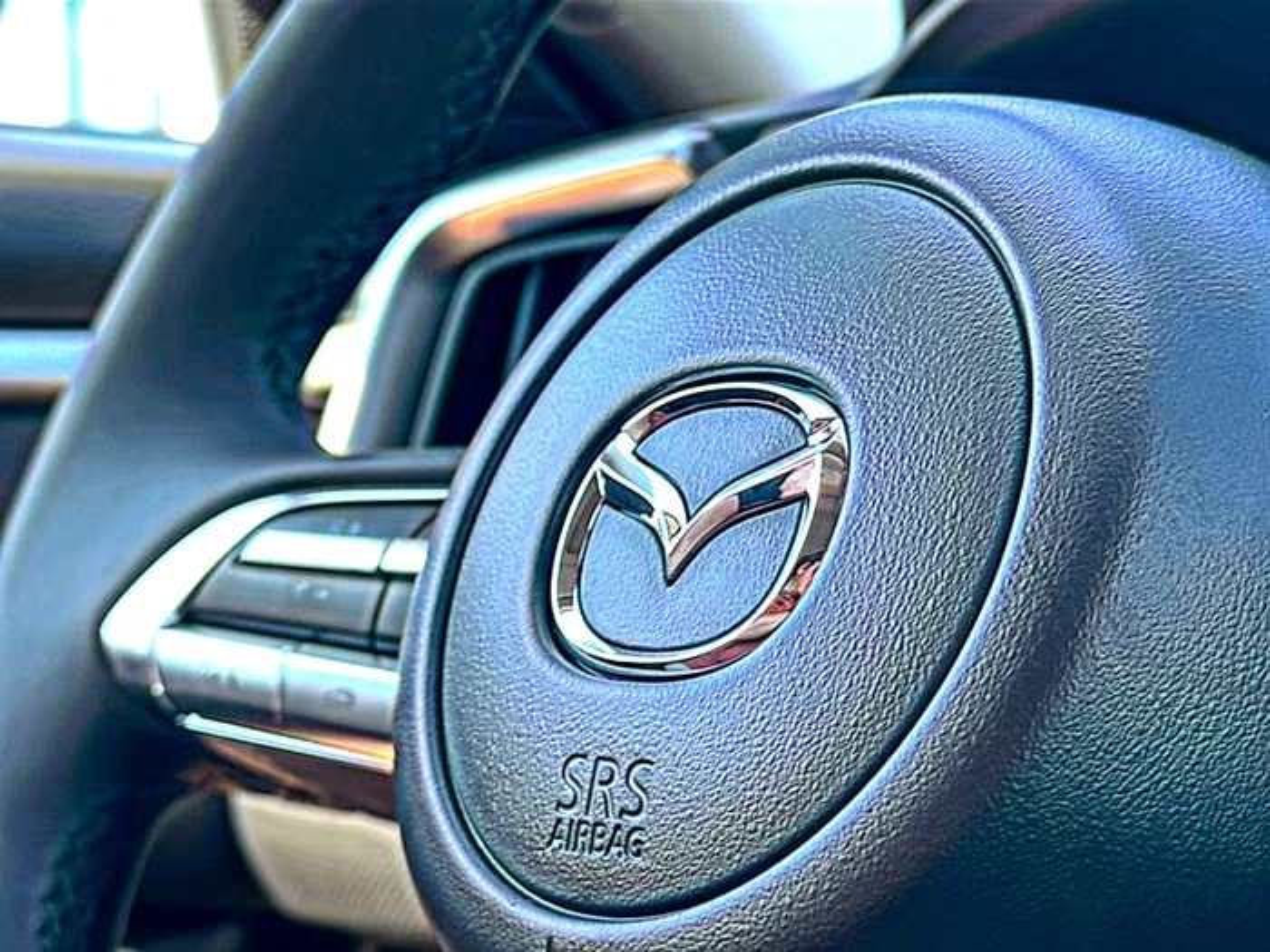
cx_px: 635
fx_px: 2165
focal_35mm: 59
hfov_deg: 32.7
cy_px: 476
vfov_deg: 24.8
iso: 40
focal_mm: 6.86
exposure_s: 1/85
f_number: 1.78
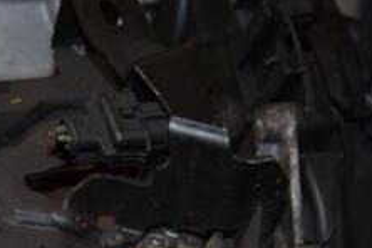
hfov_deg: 13.2
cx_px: 55
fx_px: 1591
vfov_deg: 8.8
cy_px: 305
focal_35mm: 154
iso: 800
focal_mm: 38
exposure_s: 1/60
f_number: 5
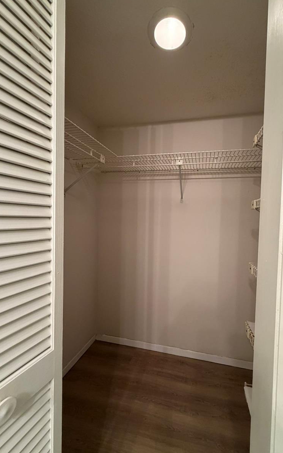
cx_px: 162
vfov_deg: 101.5
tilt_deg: -1.4
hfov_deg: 74.4
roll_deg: -2.0
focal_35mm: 15
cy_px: 226
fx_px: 185
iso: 400
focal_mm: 2.22
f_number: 2.2
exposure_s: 1/60
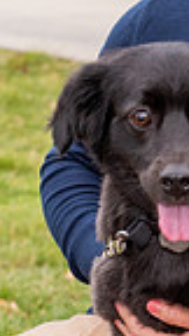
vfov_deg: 6.6
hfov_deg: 3.7
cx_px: 260
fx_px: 2913
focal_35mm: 327
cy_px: 204
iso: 500
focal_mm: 56
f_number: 5
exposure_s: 1/125
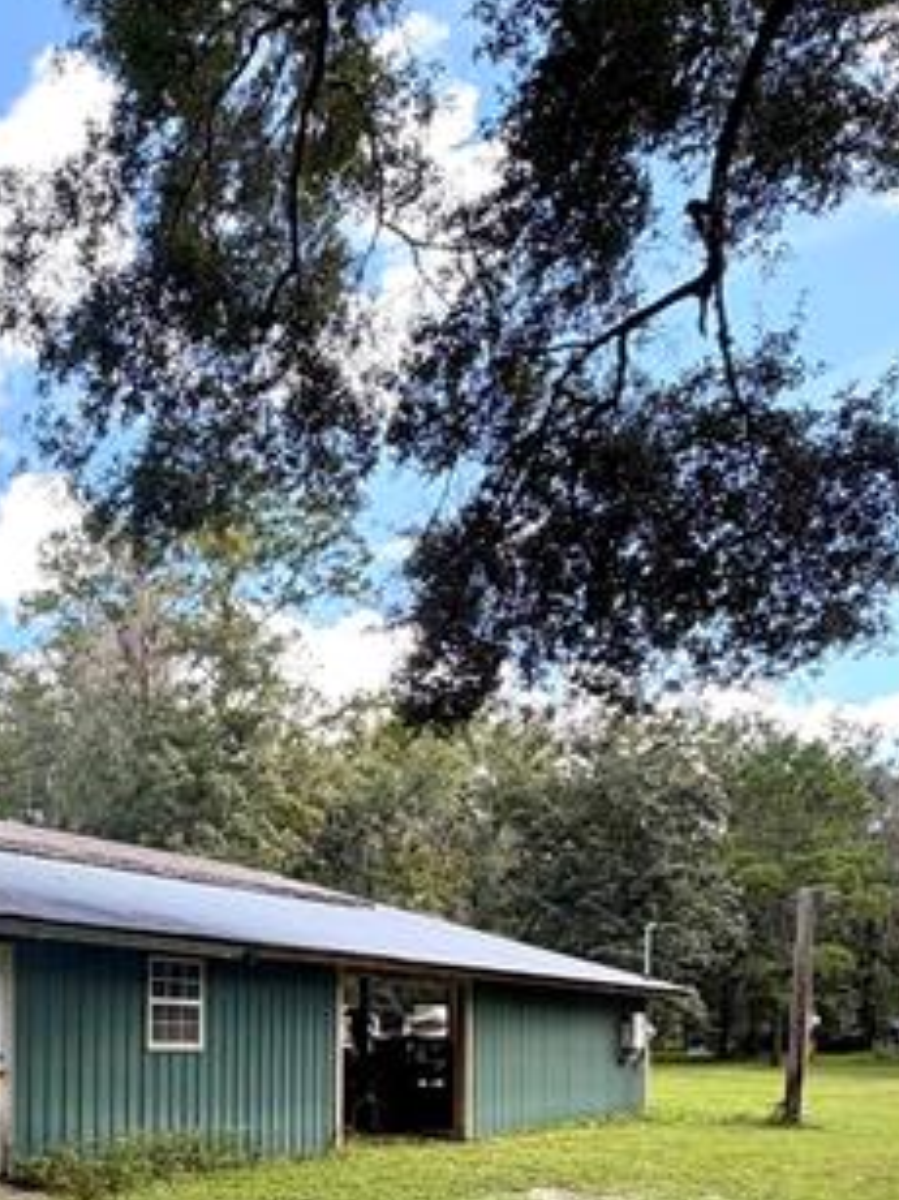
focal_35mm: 35
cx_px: -51
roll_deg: -0.9
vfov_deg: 48.2
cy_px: 1036
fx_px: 1213
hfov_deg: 35.7
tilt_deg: +0.0
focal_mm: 2.22
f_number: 2.2
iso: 64
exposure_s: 1/421
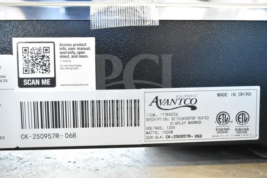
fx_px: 300
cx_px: 134
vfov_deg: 33.0
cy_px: 89
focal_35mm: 40
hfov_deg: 47.9
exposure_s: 1/40
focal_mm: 27
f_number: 4
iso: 4500
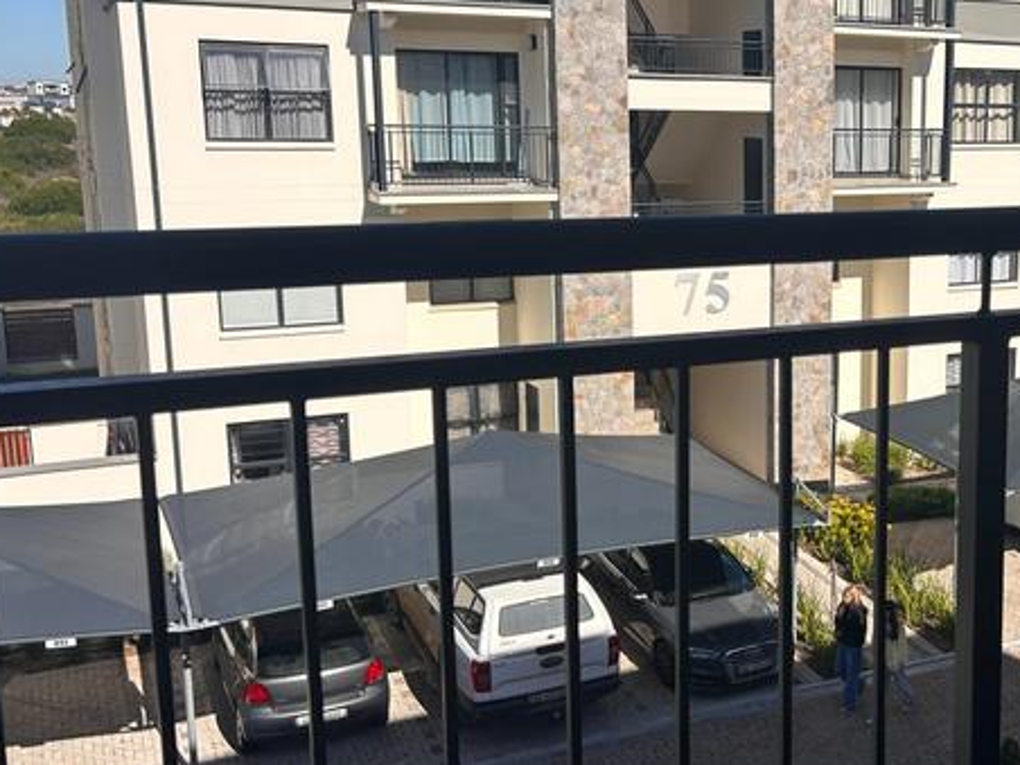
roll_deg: +0.9
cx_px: 873
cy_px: 350
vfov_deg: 31.5
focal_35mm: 46
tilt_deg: -10.6
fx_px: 1355
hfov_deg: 39.0
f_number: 1.5
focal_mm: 5.7
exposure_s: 1/5587
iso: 50
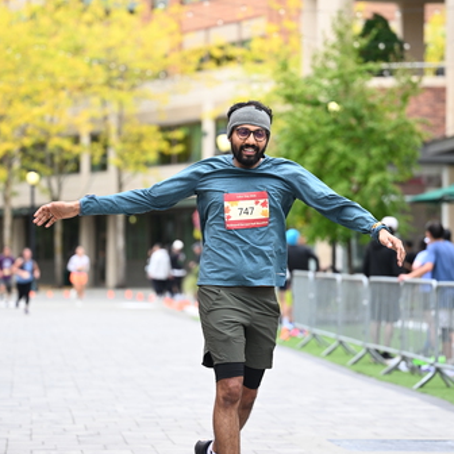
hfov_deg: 12.9
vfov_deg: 12.9
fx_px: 2003
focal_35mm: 135
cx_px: 245
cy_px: 208
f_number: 2.8
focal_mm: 97
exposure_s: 1/1600
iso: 640
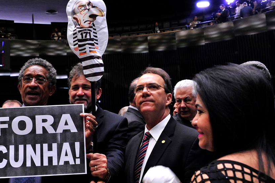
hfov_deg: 53.1
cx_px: 126
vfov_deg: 36.8
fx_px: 275
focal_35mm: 36
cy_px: 92
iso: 3200
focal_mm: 29
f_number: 4.5
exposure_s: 1/60
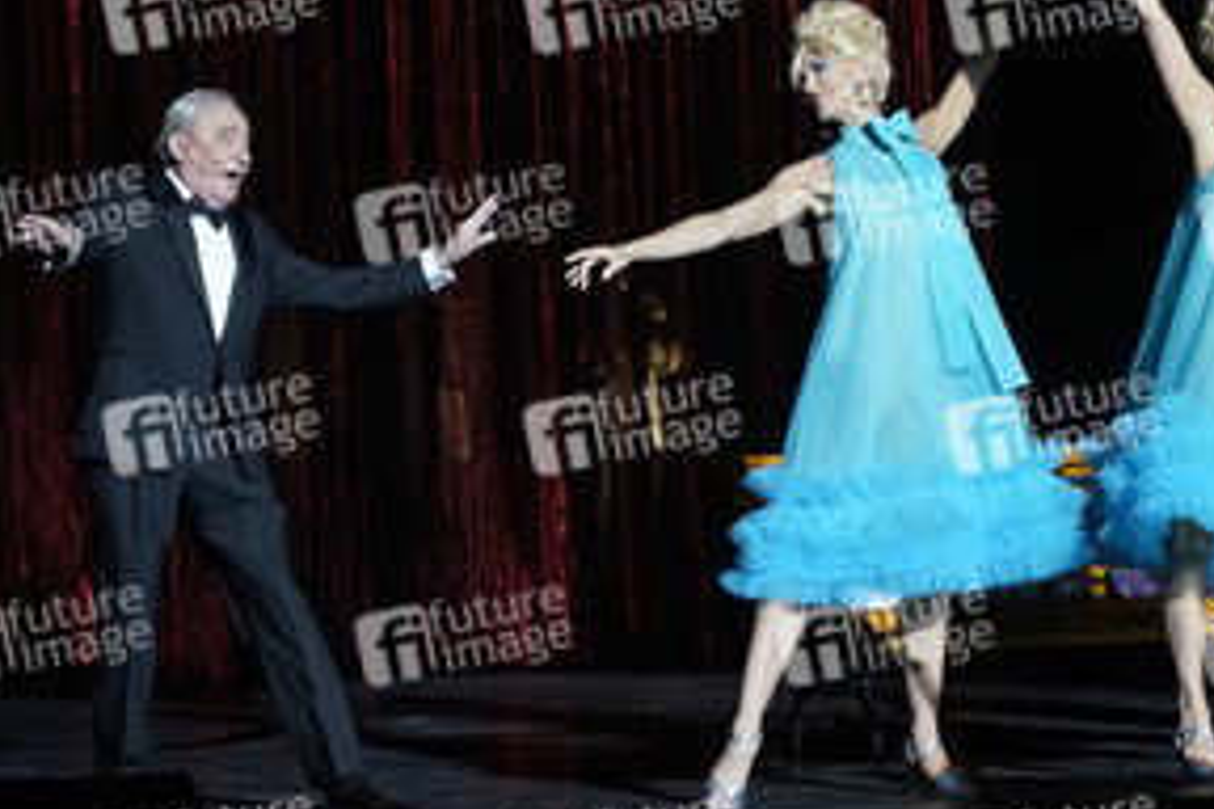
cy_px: 320
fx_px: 5968
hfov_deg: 11.6
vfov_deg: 7.8
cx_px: 942
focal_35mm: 177
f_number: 5.6
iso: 2500
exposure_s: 1/250
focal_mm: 113
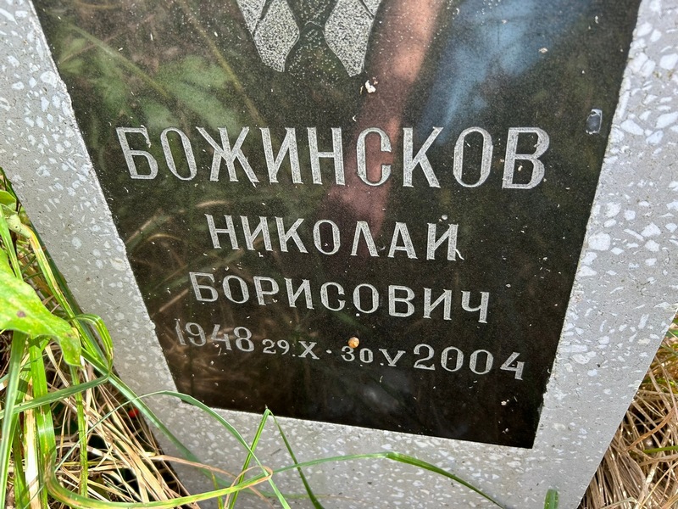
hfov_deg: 67.3
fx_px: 509
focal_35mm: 26
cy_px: 254
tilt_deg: -34.4
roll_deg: +7.3
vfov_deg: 53.1
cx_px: 339
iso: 40
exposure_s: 1/176
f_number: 1.5
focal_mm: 5.7
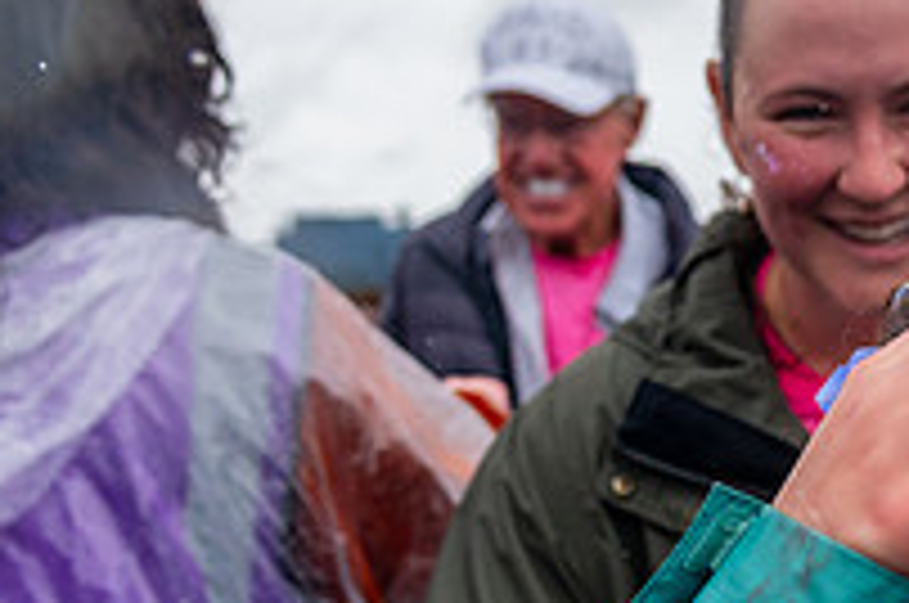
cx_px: 922
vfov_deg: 19.2
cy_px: 567
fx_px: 1739
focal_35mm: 69
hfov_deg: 27.5
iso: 1600
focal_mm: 24
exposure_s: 1/4000
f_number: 4
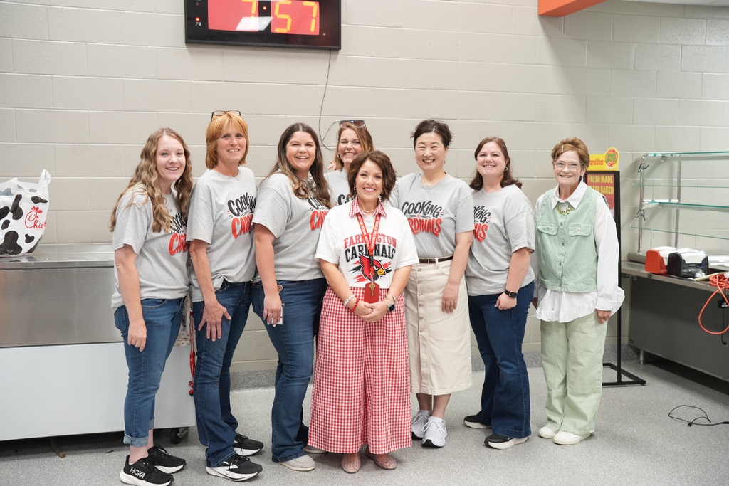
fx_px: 729
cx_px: 364
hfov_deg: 53.1
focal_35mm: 36
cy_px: 243
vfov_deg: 36.9
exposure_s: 1/40
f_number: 3.5
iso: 1000
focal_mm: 36
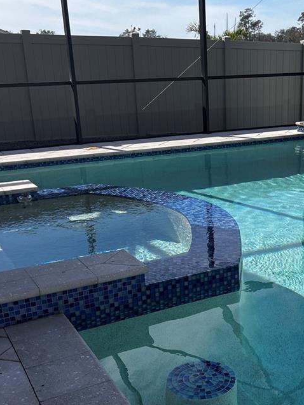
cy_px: 258
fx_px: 574
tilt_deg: -19.3
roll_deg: +1.7
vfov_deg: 38.6
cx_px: 244
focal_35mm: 49
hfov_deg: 29.0
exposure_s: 1/2762
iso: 50
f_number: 1.5
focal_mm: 5.7
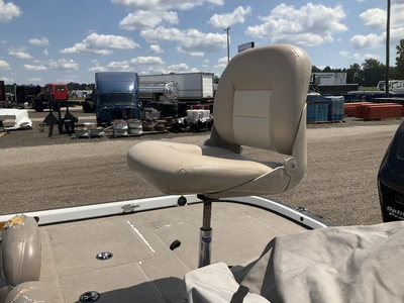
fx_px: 338
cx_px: 202
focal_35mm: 29
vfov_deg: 48.2
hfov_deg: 61.7
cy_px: 152
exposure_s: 1/2959
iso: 25
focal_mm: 3
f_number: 1.8
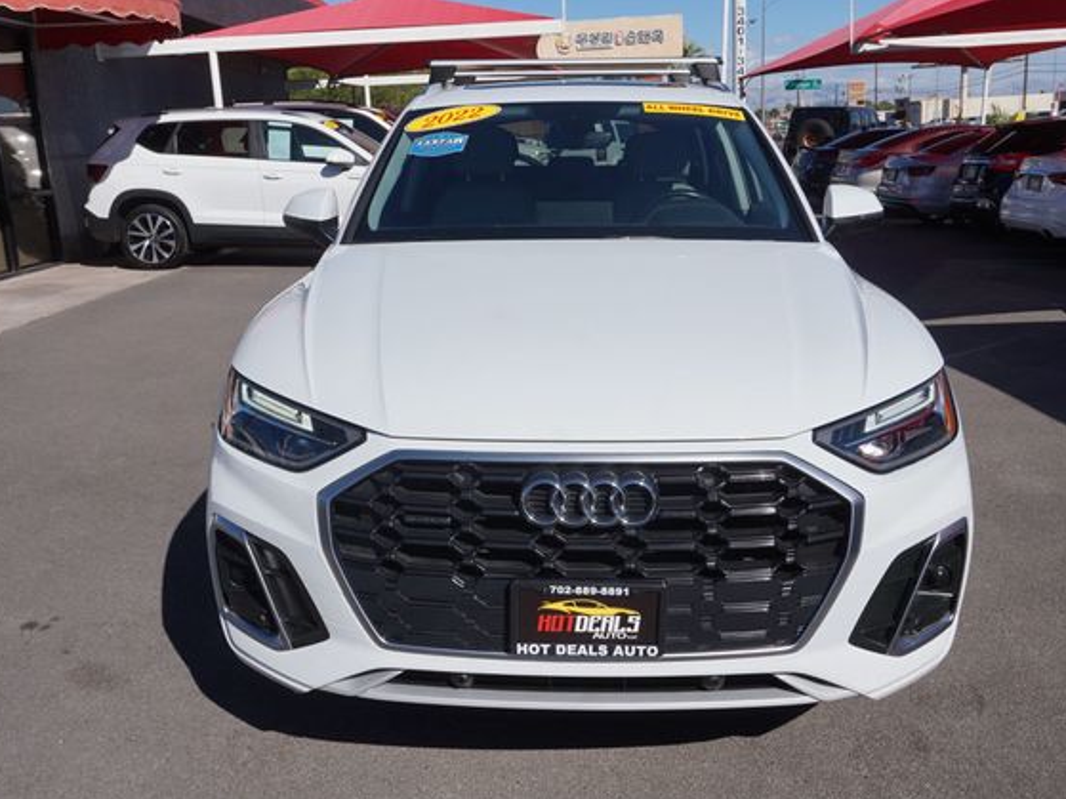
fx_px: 1016
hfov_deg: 55.4
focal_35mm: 33
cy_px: 404
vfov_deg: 42.9
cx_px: 523
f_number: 11
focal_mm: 20
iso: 100
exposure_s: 1/320
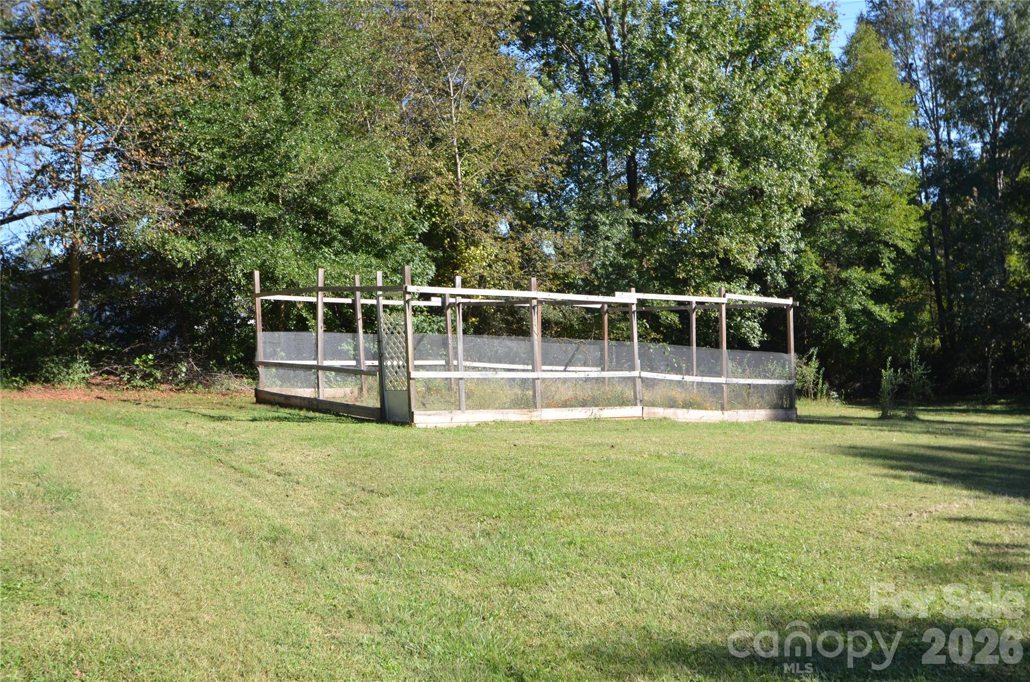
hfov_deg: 53.2
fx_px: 1028
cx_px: 515
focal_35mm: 36
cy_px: 341
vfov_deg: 36.7
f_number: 7.1
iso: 200
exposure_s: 1/200
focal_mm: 24
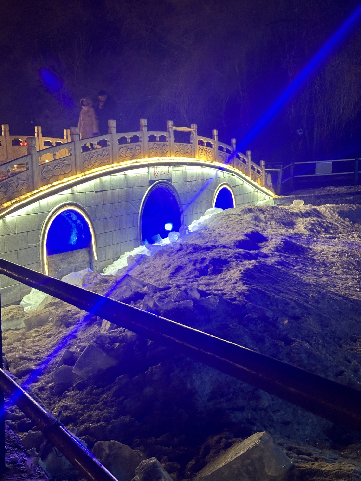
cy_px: 240
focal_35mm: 48
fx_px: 667
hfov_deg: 30.3
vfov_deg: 39.7
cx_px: 180
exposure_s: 1/33
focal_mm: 6.86
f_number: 1.78
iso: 250
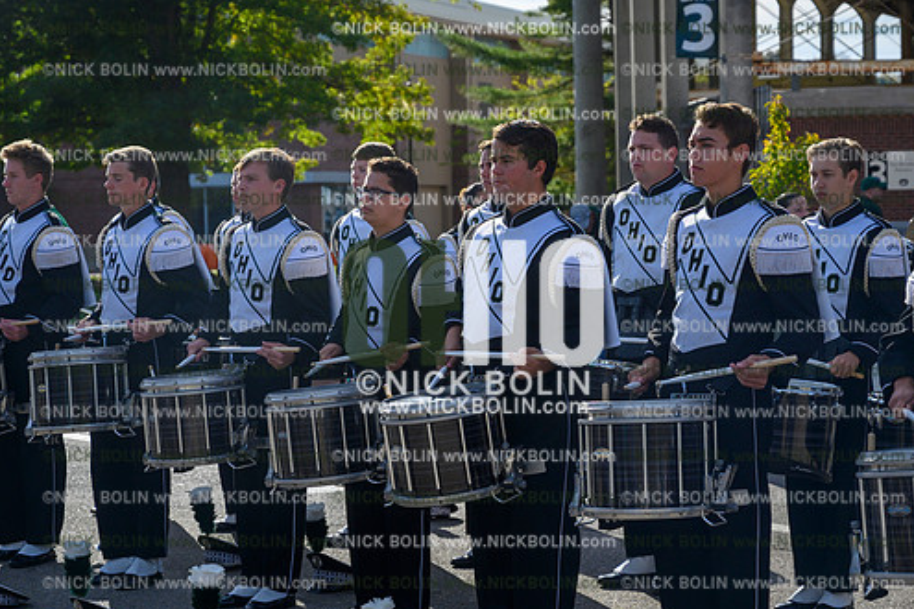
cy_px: 327
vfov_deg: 16.7
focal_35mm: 82
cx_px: 473
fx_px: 2082
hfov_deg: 24.8
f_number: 5
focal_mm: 70
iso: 200
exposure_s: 1/2000
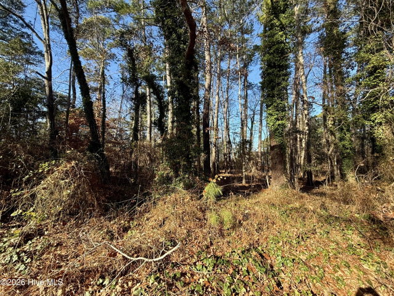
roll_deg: -1.2
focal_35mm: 14
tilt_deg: +6.1
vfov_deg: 85.7
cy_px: 148
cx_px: 197
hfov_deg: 102.0
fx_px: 159
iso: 50
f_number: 2.2
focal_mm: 2.22
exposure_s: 1/403
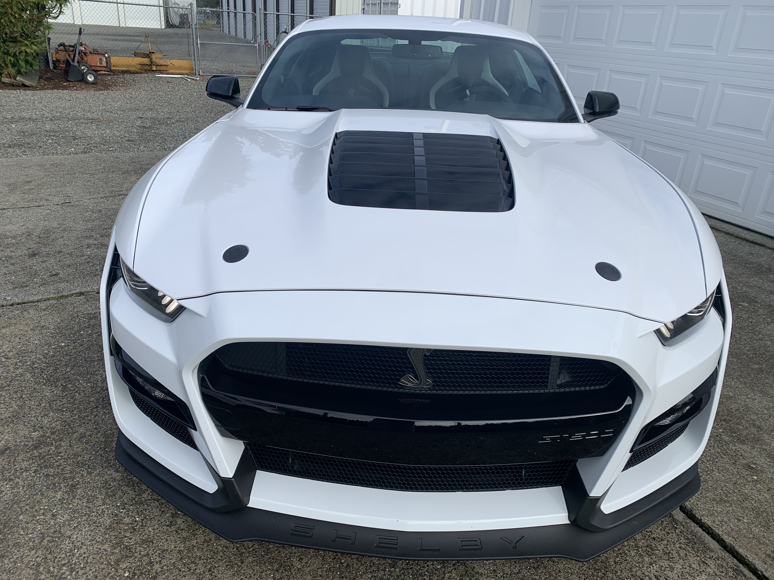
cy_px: 290
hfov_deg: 67.3
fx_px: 581
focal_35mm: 26
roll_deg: -2.5
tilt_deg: -25.5
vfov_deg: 53.1
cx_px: 387
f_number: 1.8
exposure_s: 1/1992
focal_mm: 4.25
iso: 25
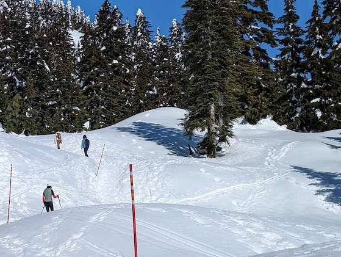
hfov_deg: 18.7
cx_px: 37
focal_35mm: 103
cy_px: 100
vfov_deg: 14.4
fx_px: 1016
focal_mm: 6.81
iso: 56
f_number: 1.85
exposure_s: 1/5848
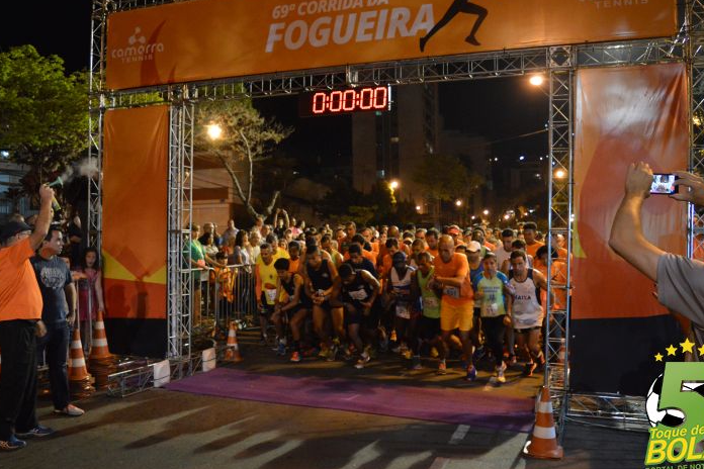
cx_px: 341
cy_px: 241
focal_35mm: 31
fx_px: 606
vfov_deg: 42.3
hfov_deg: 60.3
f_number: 3.5
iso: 3200
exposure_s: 1/60
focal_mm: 18
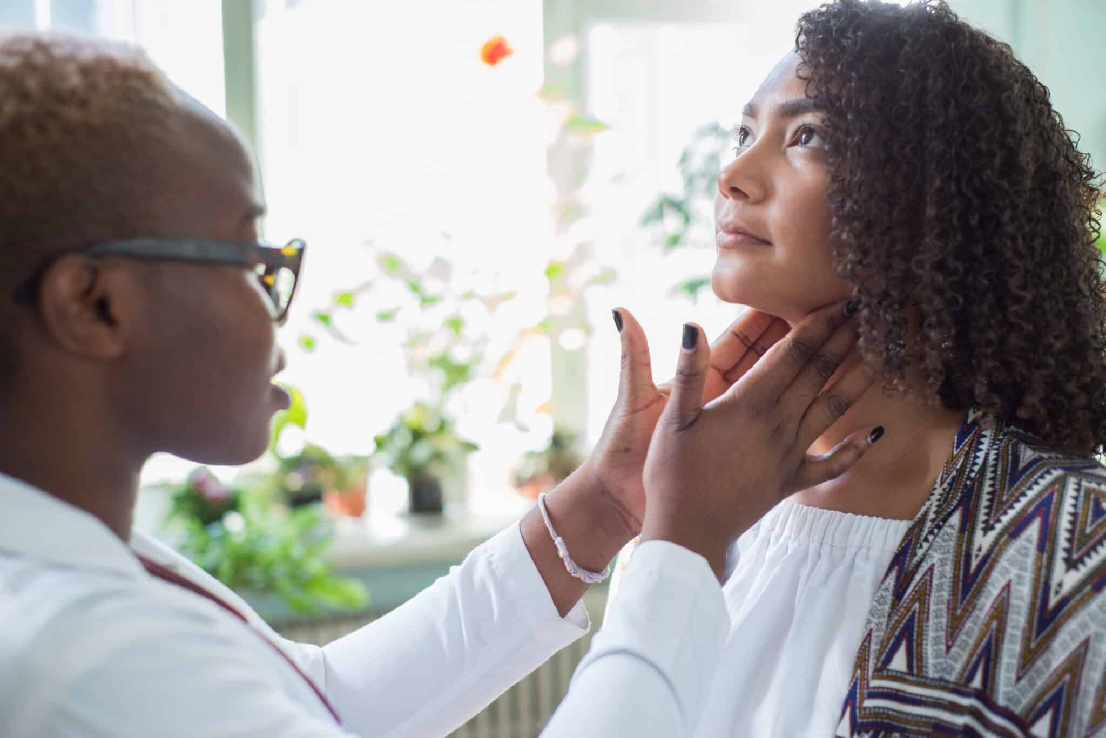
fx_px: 1537
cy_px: 369
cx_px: 553
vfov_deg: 27.0
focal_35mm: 50
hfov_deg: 39.6
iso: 320
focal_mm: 50
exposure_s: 1/80
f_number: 3.2
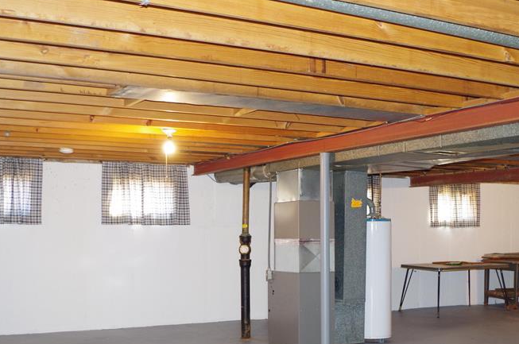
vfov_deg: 26.6
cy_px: 248
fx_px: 720
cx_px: 306
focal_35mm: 50
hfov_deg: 39.5
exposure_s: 1/20
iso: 800
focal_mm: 20
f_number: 4
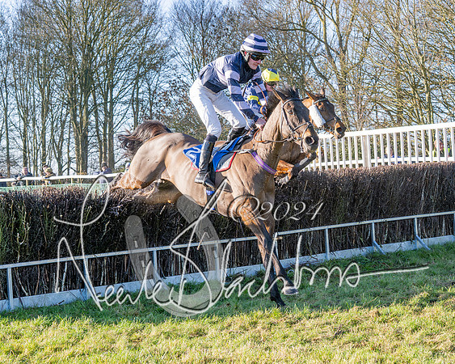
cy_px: 194
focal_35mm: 77
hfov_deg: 24.7
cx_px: 233
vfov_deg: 19.9
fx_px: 1038
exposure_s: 1/1250
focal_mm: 35
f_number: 4.5
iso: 400
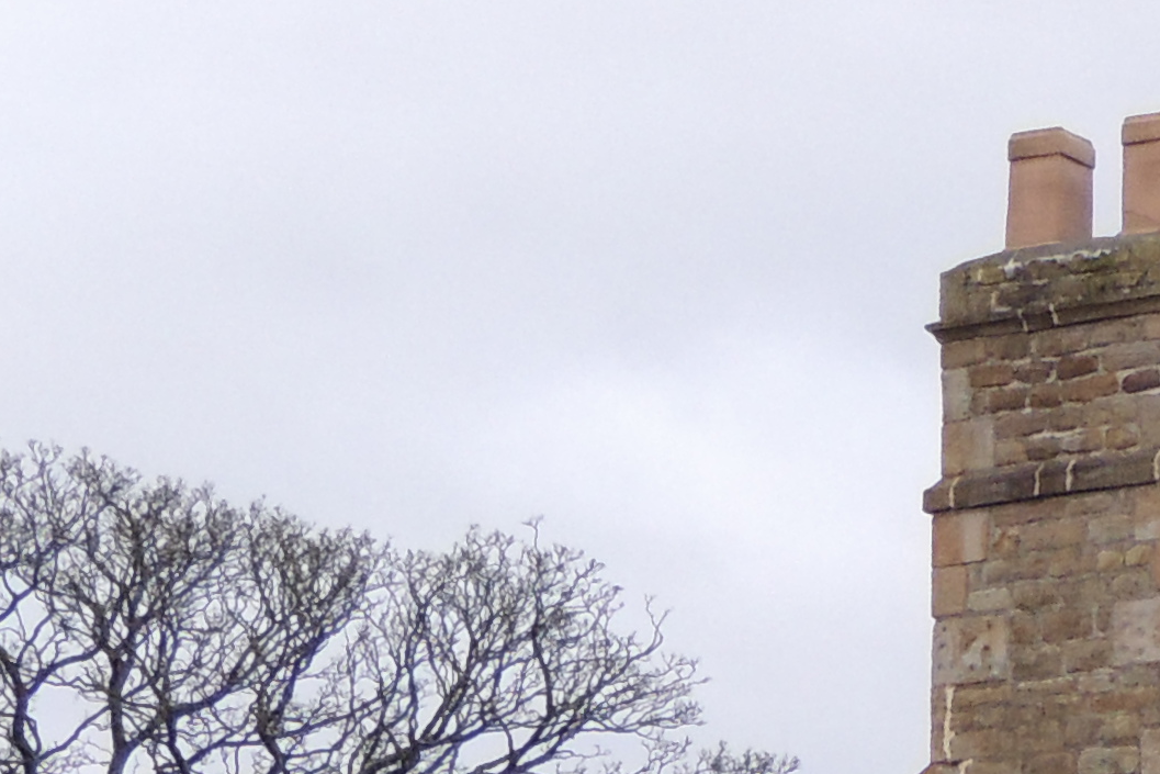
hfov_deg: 10.3
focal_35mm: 195
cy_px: 1742
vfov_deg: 6.7
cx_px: 1460
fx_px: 6284
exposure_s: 1/25
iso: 400
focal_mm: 7.6
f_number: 3.4
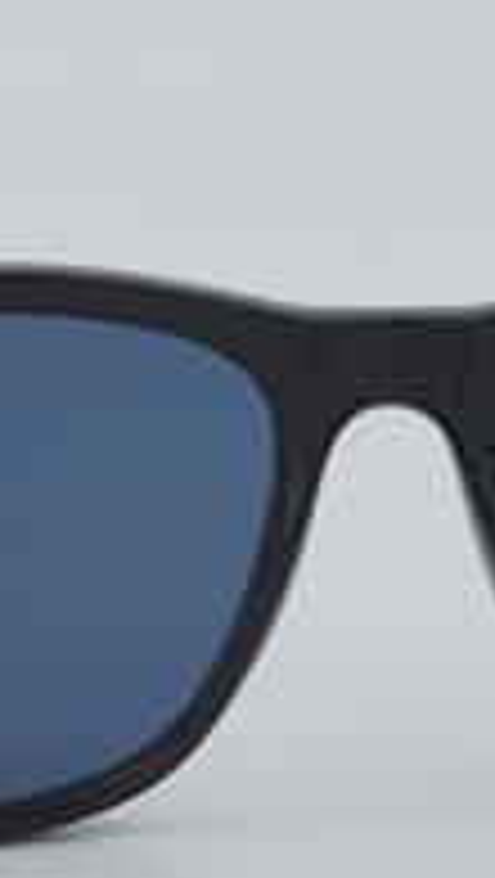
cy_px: 504
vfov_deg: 12.1
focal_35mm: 177
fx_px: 4123
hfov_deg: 6.9
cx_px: 392
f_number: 32
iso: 100
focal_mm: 55
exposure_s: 1/4
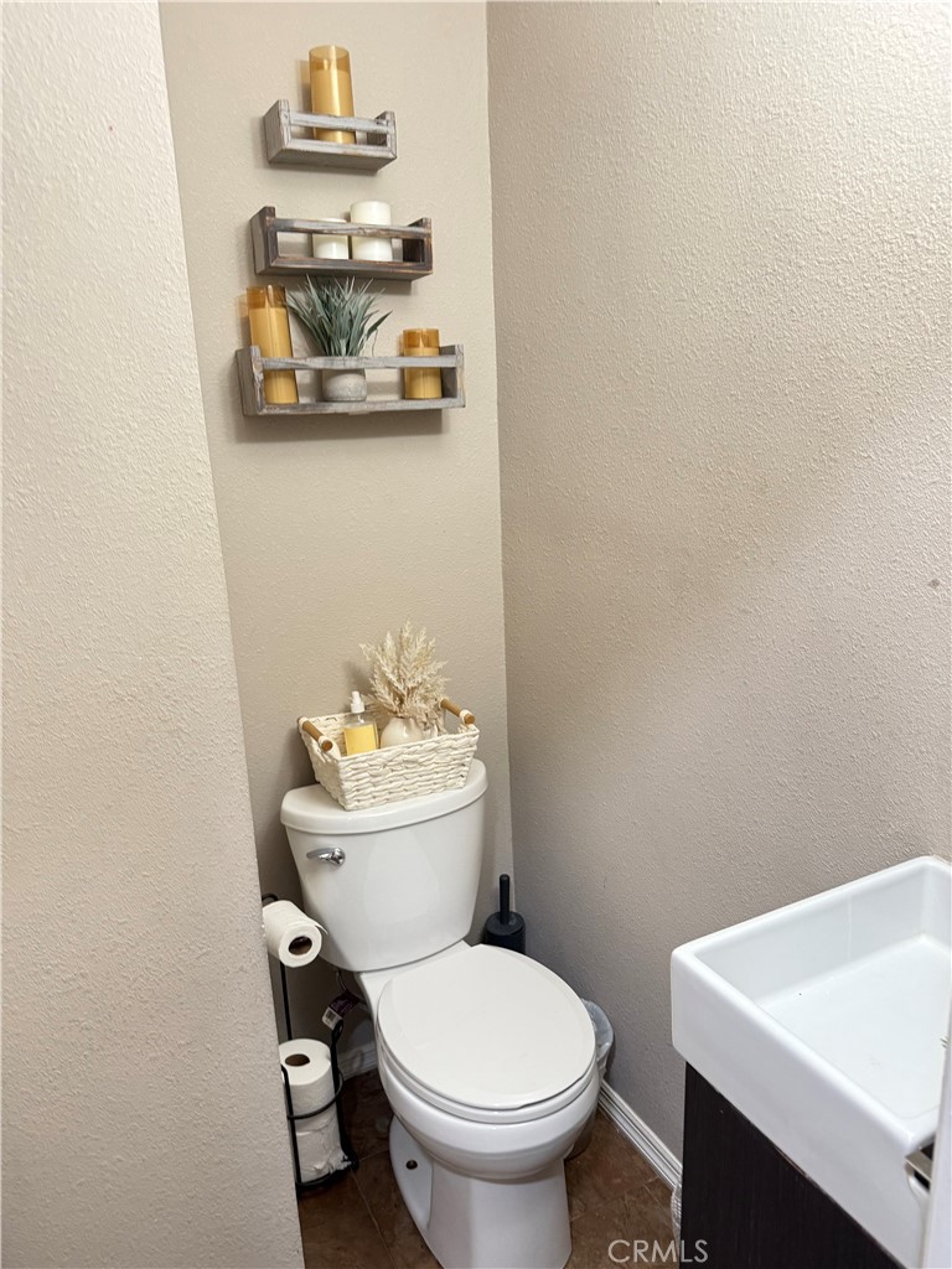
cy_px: 634
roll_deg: +0.9
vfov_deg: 71.6
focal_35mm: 24
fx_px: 880
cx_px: 476
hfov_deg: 56.8
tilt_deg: -16.3
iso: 250
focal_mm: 6.76
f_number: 1.78
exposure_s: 1/60
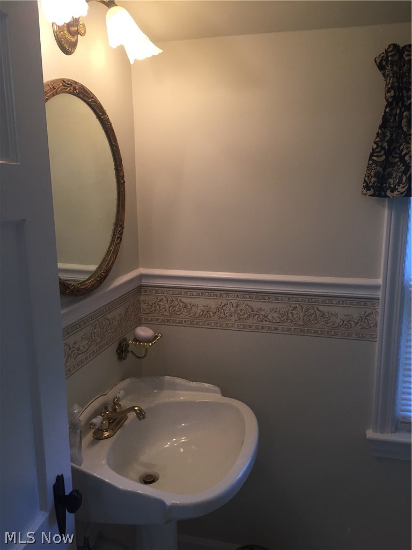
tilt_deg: -10.9
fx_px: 460
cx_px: 206
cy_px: 275
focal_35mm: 29
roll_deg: -0.4
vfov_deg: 61.7
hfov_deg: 48.2
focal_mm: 4.15
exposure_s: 1/30
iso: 40
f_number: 2.2
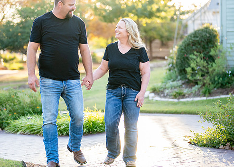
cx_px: 108
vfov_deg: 16.6
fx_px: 571
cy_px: 74
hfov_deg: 23.1
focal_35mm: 86
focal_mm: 50
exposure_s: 1/1600
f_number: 1.2
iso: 320
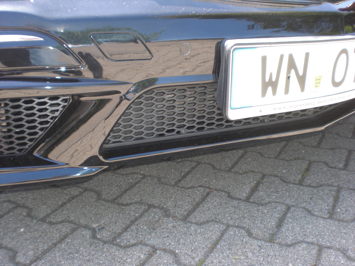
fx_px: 390
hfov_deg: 49.0
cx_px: 178
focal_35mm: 38
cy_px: 133
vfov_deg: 37.7
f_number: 3.1
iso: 100
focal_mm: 6.3
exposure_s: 1/100
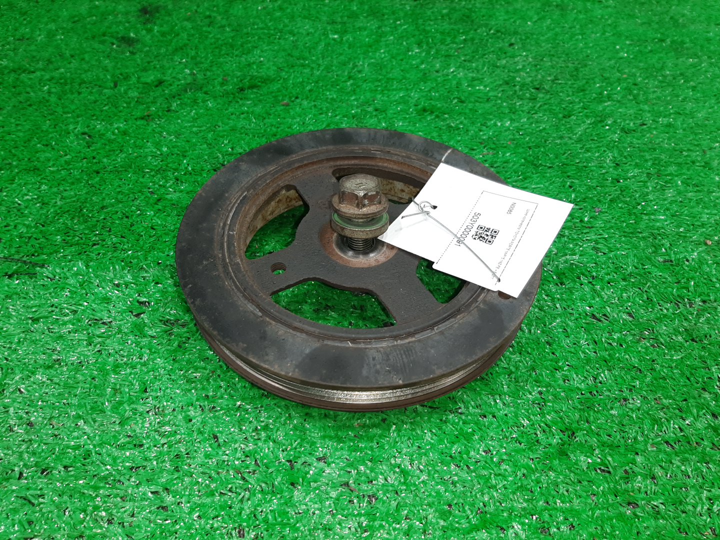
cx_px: 360
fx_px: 541
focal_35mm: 26
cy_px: 270
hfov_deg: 67.3
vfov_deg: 53.1
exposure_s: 1/50
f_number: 1.7
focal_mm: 3.93
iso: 66
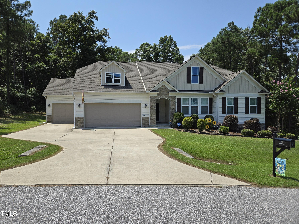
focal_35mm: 23
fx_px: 199
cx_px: 150
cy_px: 112
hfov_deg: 73.9
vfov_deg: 58.9
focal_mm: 5.4
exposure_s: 1/2252
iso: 25
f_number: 1.8
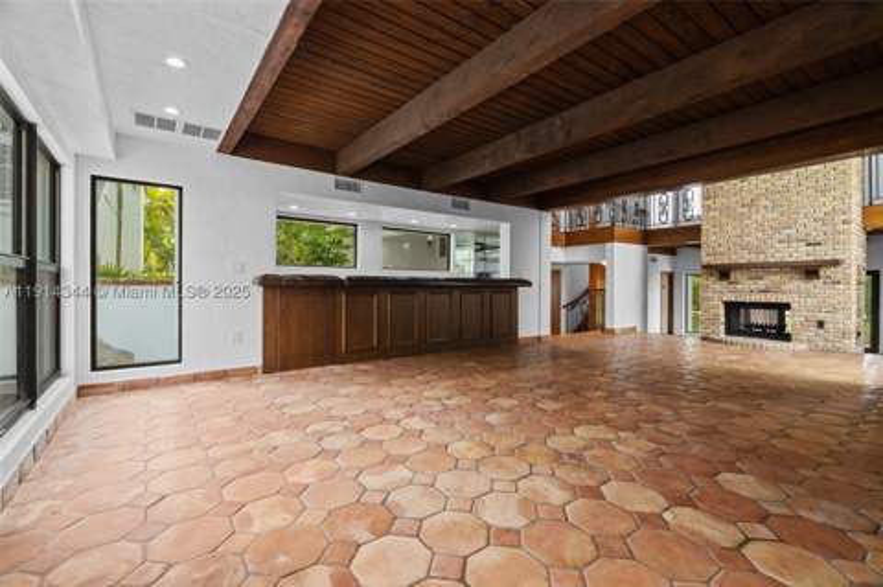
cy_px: 294
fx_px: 392
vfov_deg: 73.6
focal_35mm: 16
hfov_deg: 96.8
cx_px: 442
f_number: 8
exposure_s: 1/1.67
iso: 320
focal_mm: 16
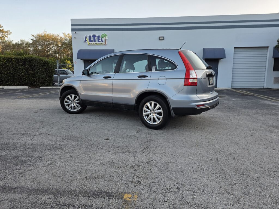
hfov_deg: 73.9
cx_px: 140
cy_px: 104
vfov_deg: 58.9
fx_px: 185
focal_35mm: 23
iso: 80
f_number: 1.7
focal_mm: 6.25
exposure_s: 1/1406
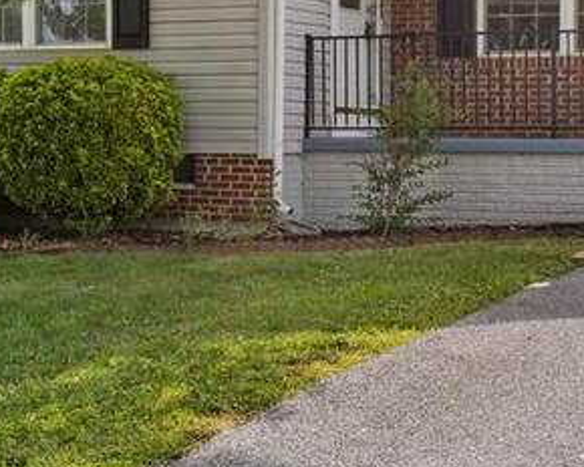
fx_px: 1504
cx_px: 459
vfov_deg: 17.6
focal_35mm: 87
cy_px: 174
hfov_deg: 21.7
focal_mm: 21
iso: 100
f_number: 8
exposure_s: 1/30
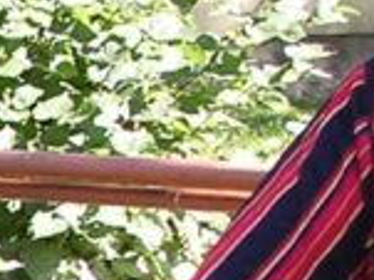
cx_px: -775
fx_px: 4901
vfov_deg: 3.2
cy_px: 746
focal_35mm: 454
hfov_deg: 4.2
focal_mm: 10.2
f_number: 3.6
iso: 100
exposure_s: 1/89.5
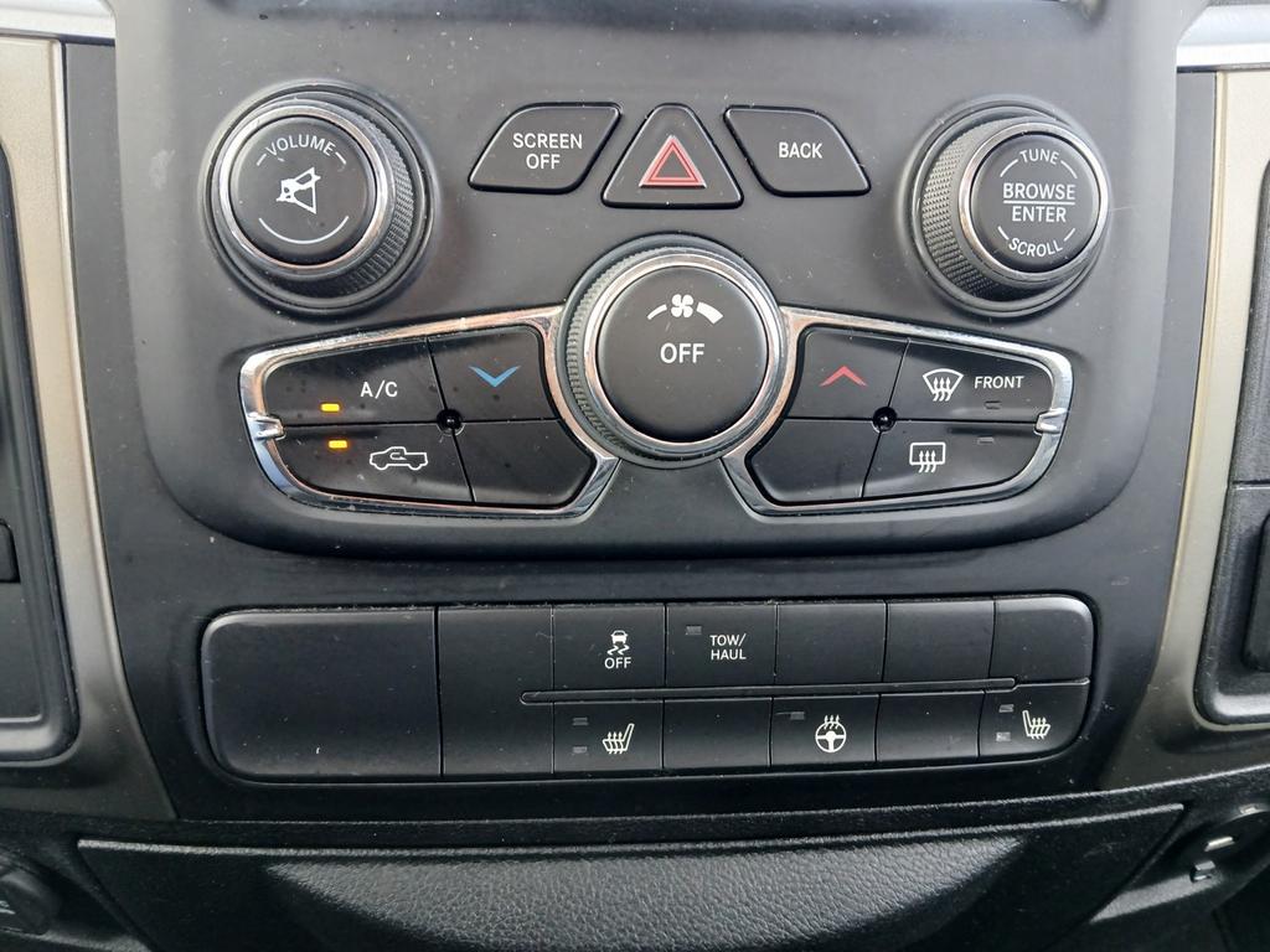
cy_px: 476
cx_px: 635
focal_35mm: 26
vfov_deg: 53.1
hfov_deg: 67.3
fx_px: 954
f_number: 1.8
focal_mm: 3.98
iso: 160
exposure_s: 1/60
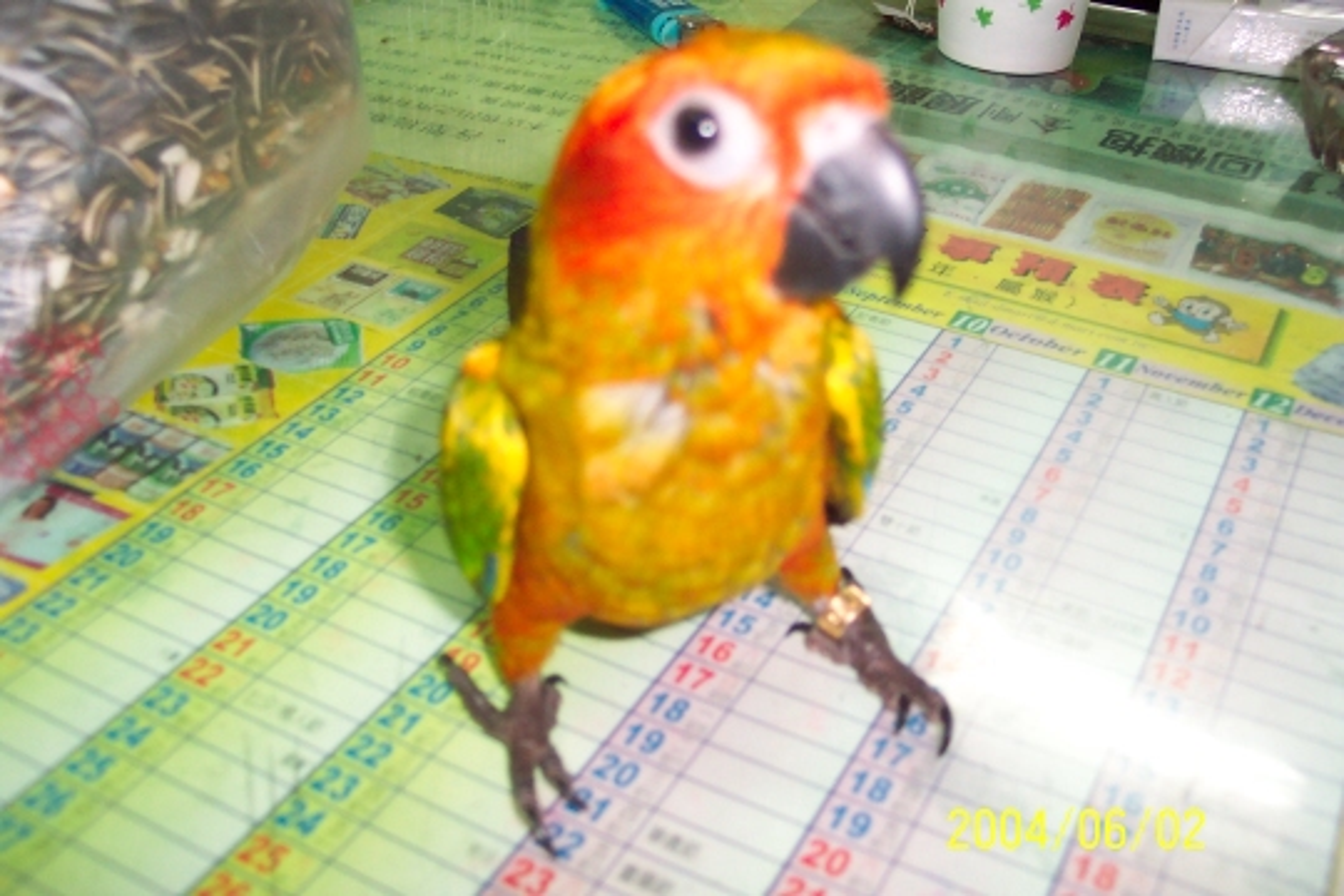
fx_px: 1419
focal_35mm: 38
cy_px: 448
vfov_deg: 35.1
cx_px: 672
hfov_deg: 50.7
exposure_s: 1/30
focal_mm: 8
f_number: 2.8
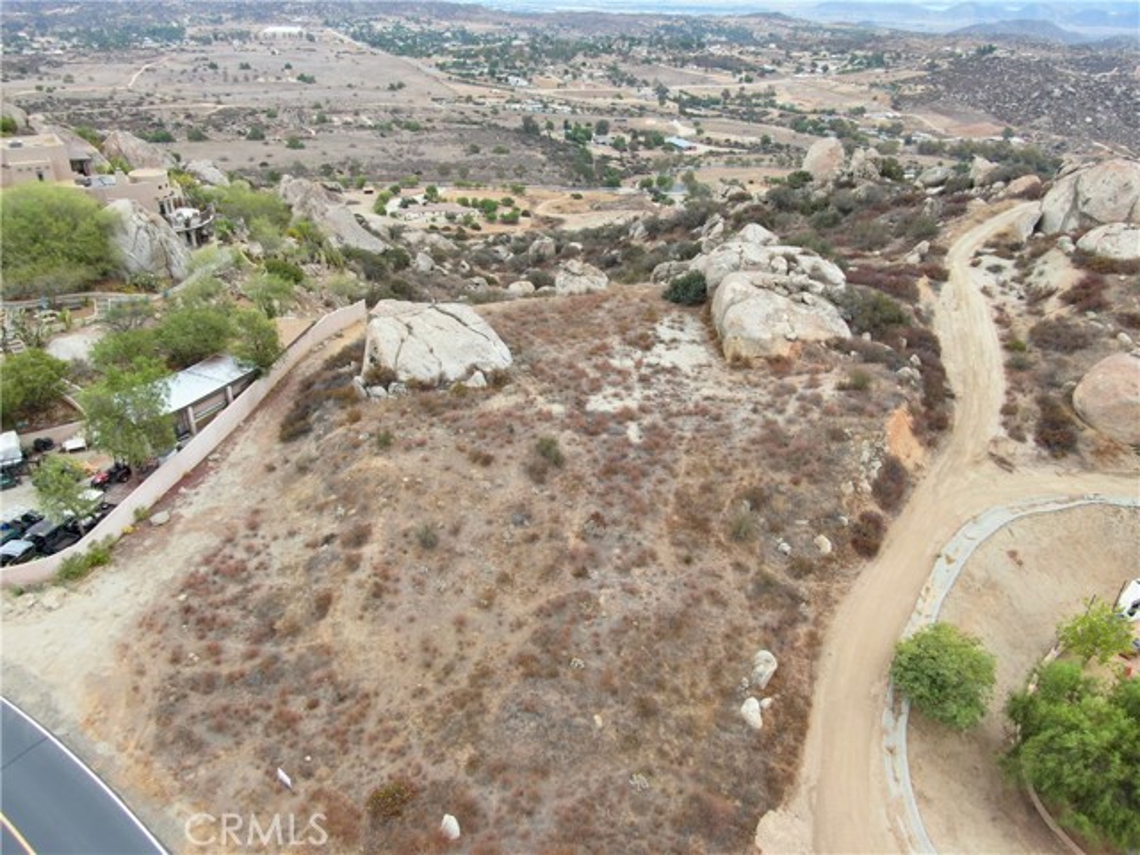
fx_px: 790
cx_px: 570
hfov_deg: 71.6
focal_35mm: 24
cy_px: 428
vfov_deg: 56.8
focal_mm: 4.39
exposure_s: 1/400
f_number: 2.8
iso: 110
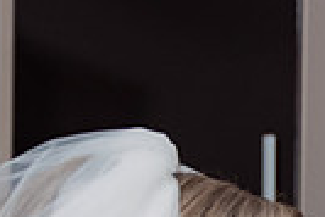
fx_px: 1771
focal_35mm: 196
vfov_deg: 6.9
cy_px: 379
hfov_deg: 9.6
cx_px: 709
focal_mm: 38
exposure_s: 1/200
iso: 1600
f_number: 2.8
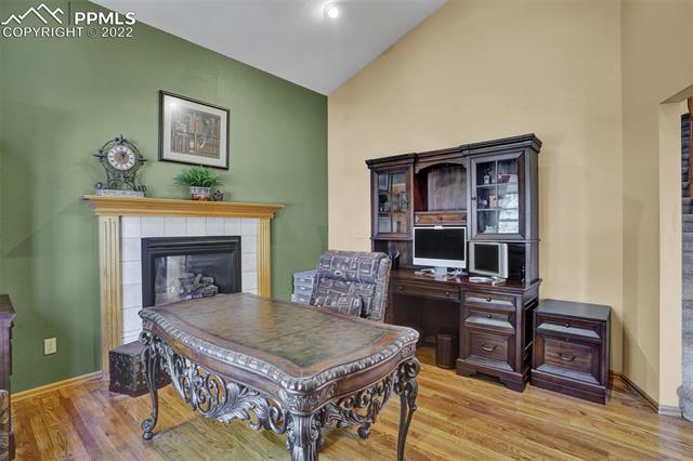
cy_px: 230
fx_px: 327
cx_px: 346
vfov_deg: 70.4
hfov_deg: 93.3
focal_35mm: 17
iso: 400
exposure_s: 1/10
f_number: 8
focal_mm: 17
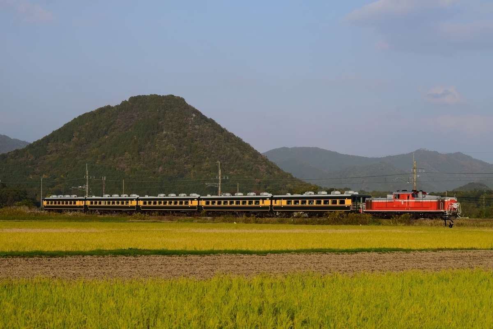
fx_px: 1130
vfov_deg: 16.6
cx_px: 246
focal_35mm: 82
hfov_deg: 24.6
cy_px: 164
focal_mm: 55
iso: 320
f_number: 6.3
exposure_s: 1/1000
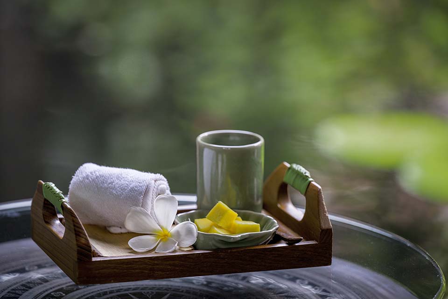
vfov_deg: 6.9
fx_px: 2489
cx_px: 224
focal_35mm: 200
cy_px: 150
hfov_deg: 10.3
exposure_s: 1/200
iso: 200
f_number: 3.5
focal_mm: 200
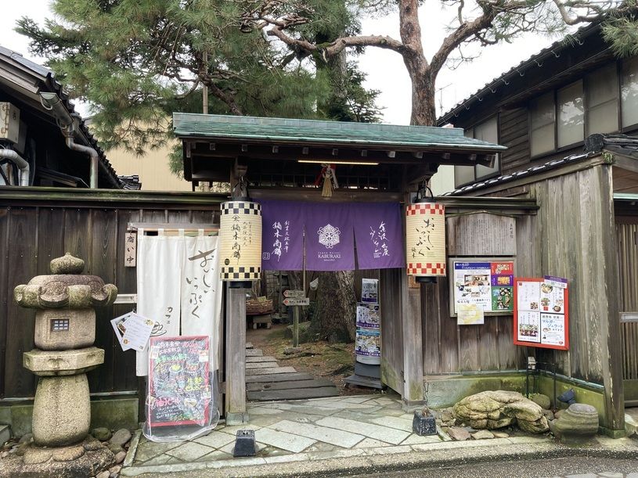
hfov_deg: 63.5
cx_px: 319
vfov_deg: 49.7
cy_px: 239
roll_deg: -0.1
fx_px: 516
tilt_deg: +4.0
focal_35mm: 28
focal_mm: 3.99
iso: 25
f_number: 1.8
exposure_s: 1/122
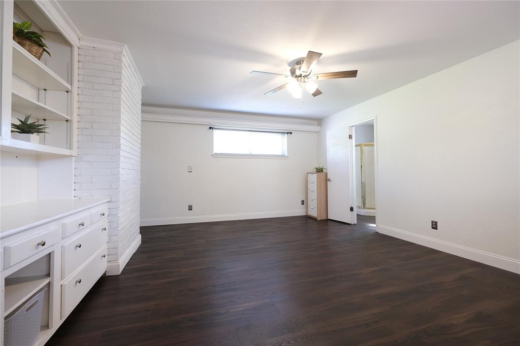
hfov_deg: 100.4
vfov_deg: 77.3
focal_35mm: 15
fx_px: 217
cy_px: 173
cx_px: 260
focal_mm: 10
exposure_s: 1/10
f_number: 4
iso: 400
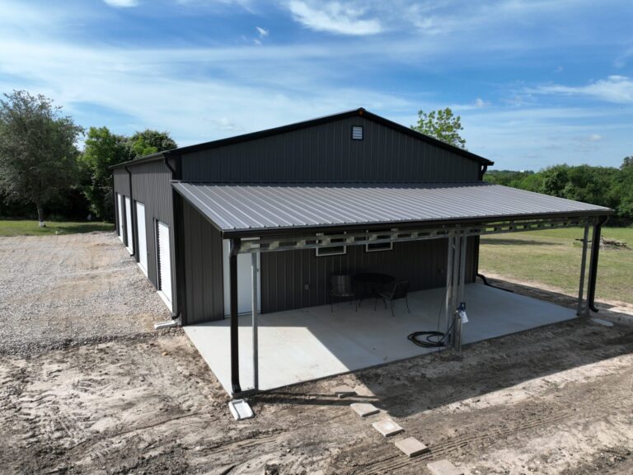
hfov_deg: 71.6
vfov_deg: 56.8
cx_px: 316
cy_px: 238
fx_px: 439
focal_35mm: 24
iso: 100
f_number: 2.8
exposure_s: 1/2000
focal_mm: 12.29
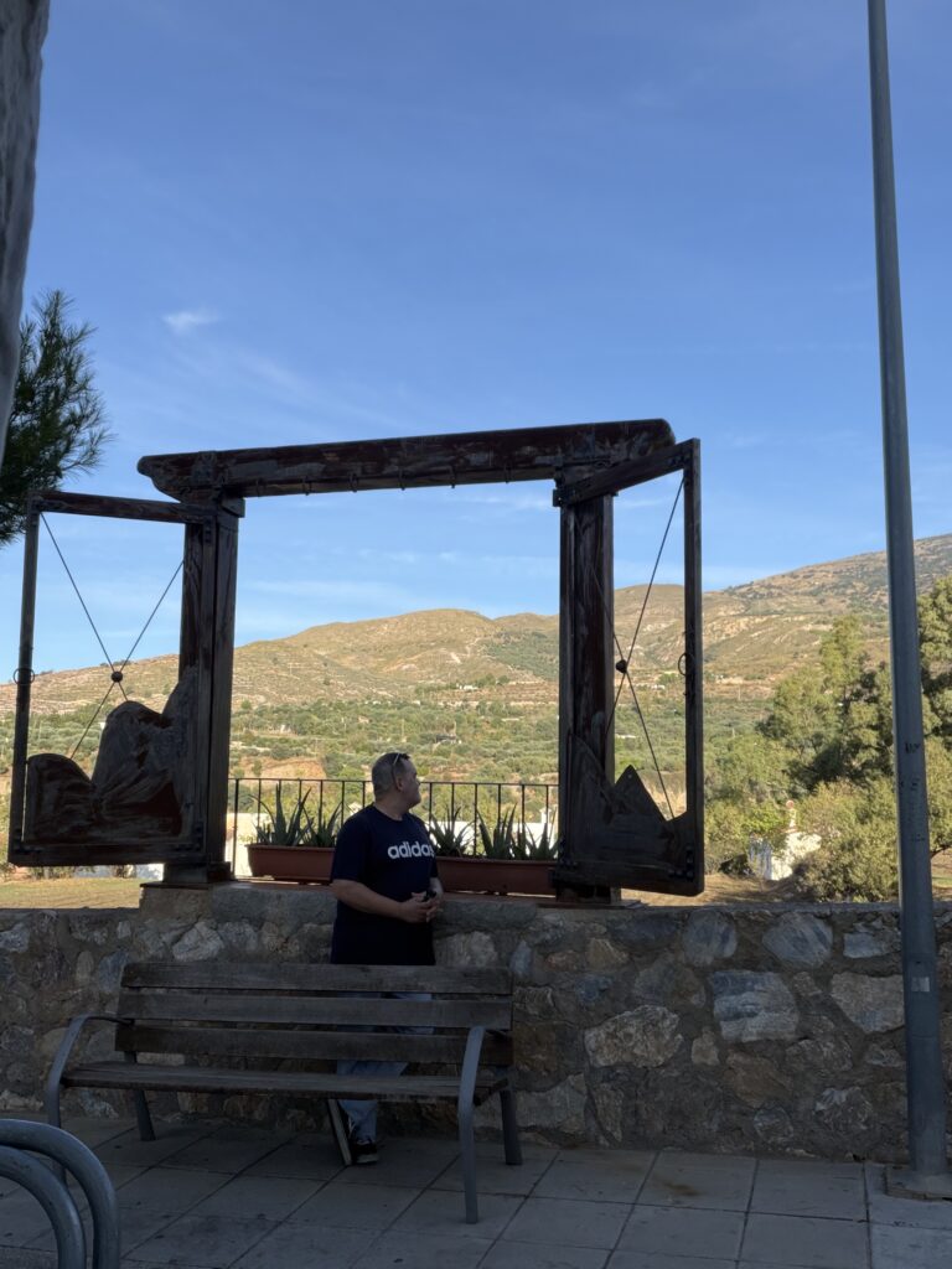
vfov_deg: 60.0
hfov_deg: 46.8
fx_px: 1100
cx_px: 476
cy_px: 634
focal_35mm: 30
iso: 25
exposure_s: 1/767
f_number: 1.9
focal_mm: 2.71
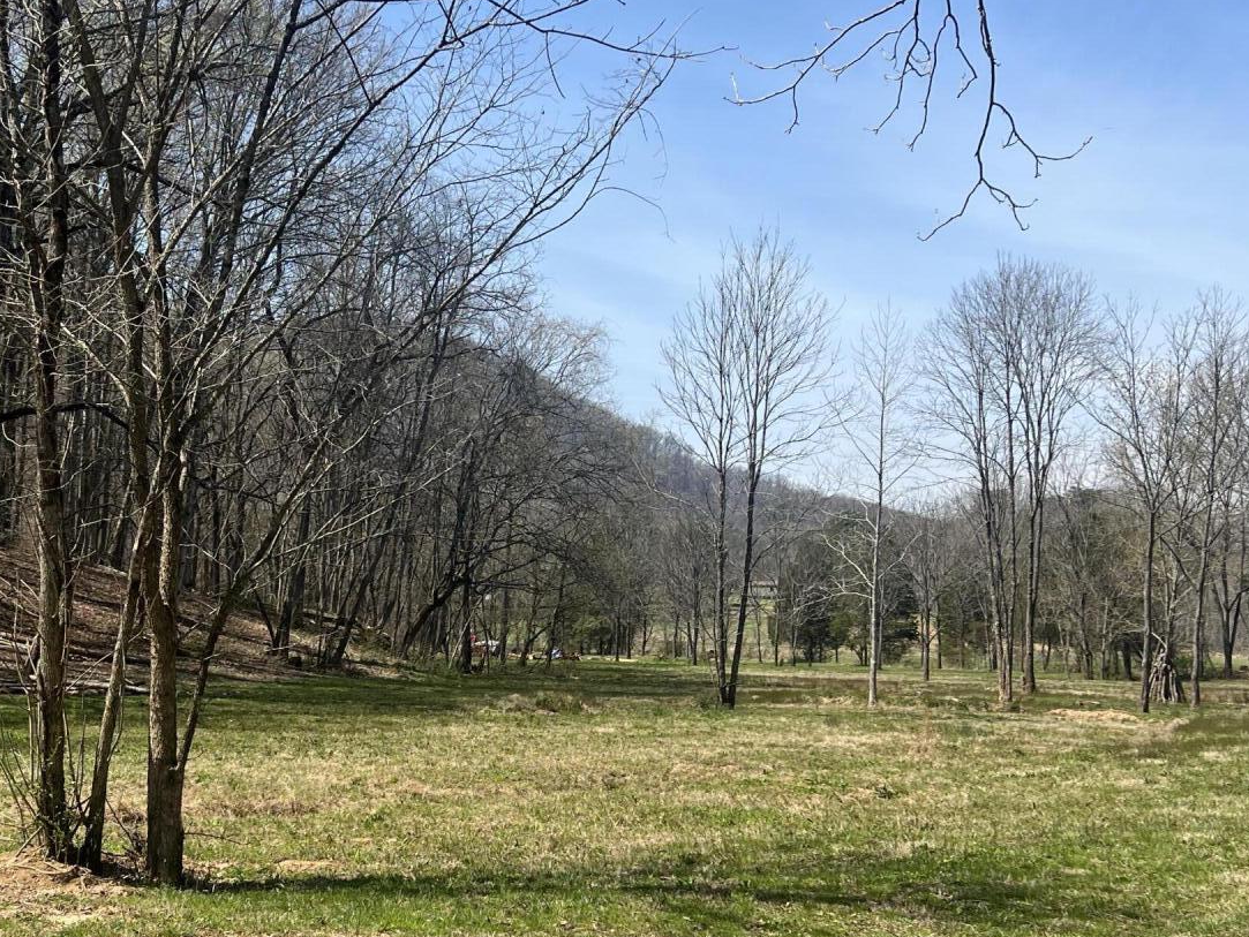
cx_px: 498
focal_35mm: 48
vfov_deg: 30.0
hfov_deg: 39.5
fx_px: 1732
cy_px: 638
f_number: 1.5
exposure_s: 1/3356
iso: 50
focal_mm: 5.7
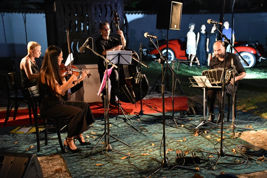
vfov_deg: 26.5
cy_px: 89
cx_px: 134
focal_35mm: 51
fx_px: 378
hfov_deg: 38.9
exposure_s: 1/60
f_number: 4.2
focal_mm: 34
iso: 7200
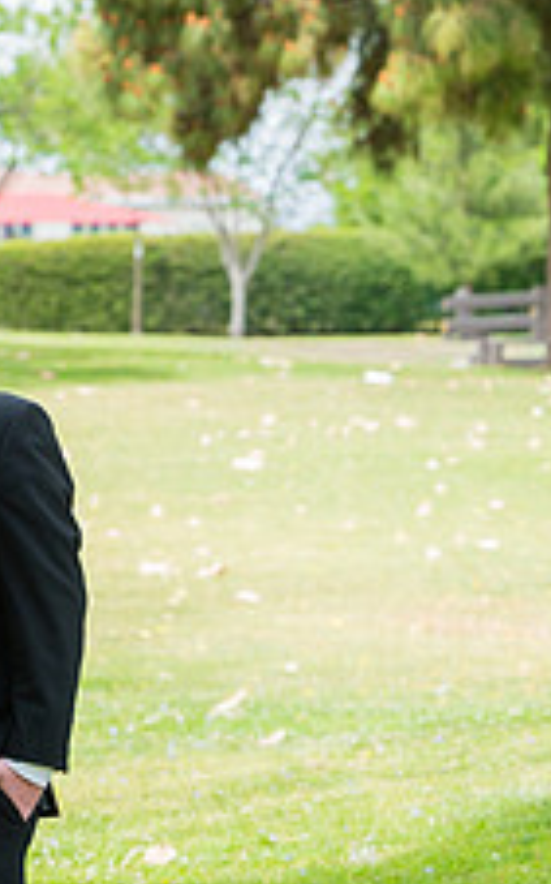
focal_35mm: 183
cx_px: -426
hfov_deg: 7.0
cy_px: 618
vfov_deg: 11.4
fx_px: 4402
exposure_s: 1/1600
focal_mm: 70
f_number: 4
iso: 500
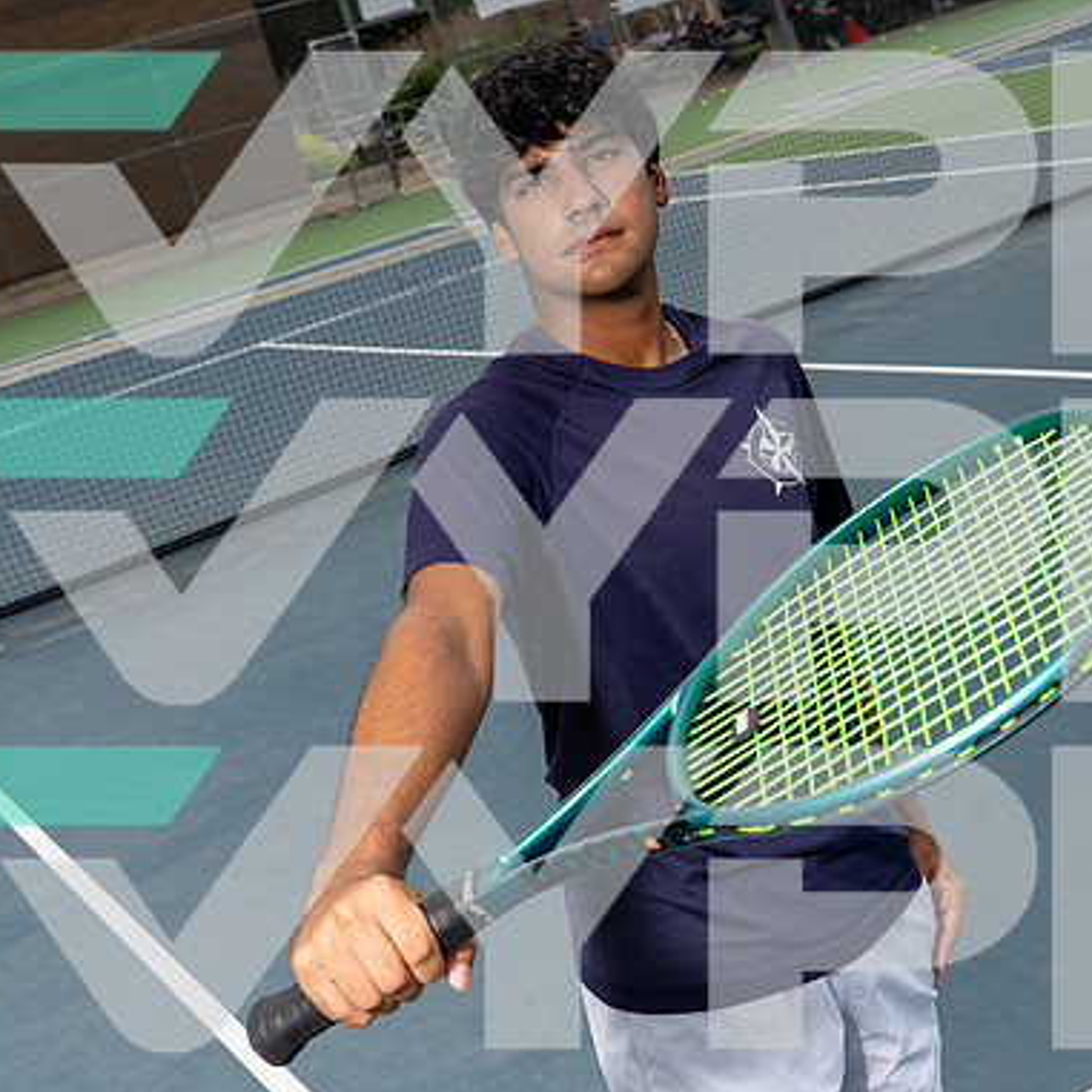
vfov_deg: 32.2
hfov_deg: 32.1
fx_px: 1892
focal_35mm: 53
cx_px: 662
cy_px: 552
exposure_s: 1/250
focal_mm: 41
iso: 100
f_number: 8
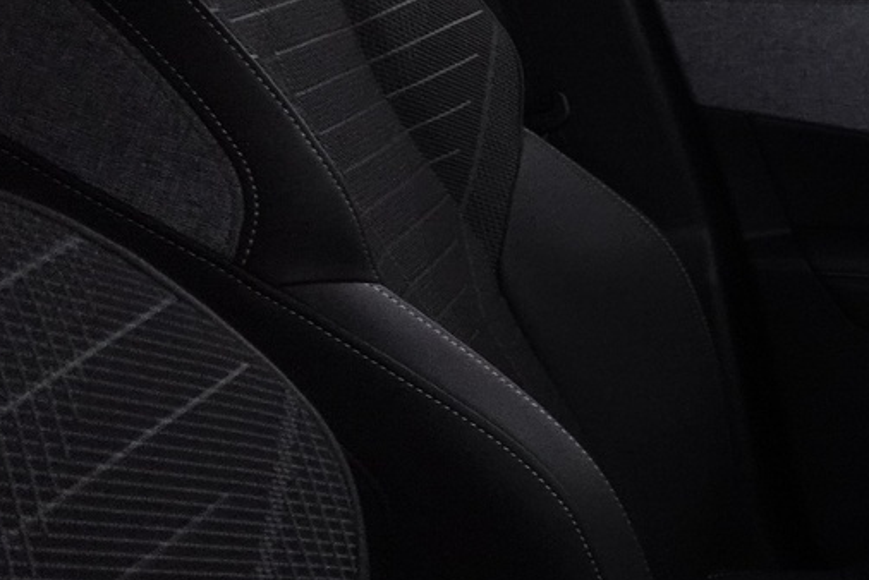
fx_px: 1546
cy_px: 103
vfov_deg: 21.0
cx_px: 1365
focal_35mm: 64
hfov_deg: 23.7
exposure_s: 1/100
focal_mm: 7.6
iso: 1600
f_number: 2
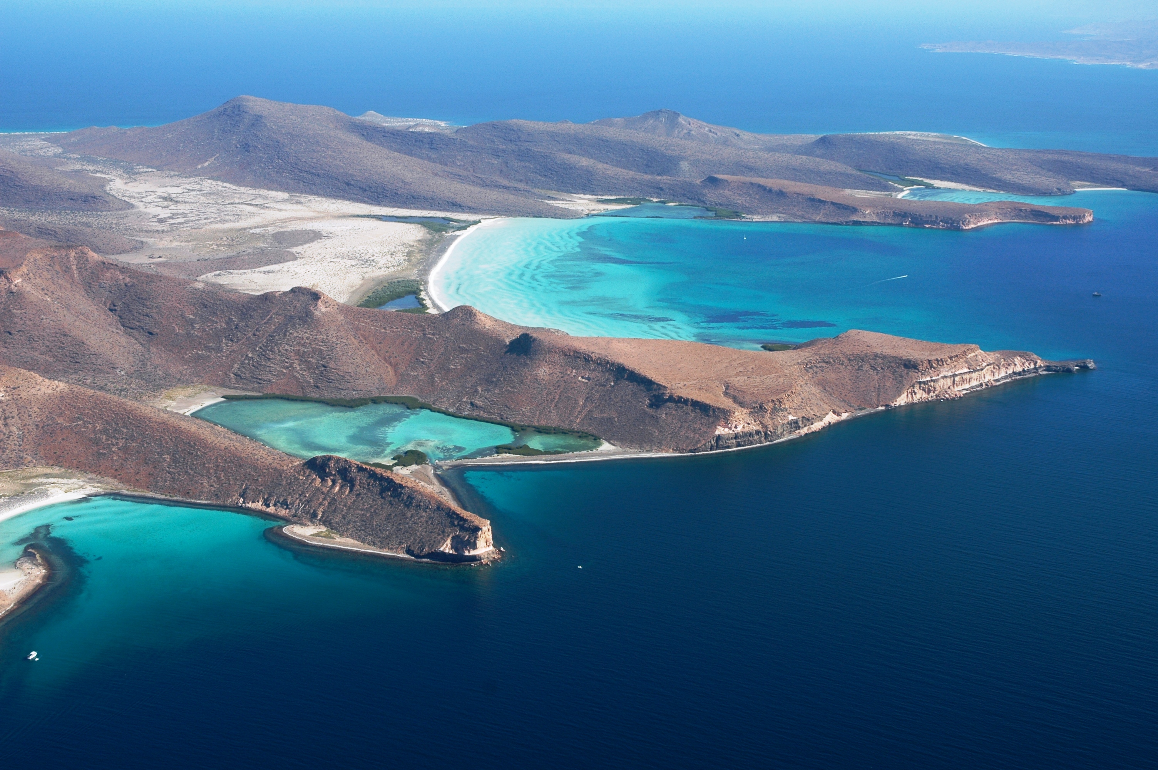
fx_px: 1494
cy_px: 385
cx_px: 579
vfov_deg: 28.9
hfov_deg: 42.4
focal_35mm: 46
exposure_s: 1/800
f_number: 6.3
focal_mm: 31
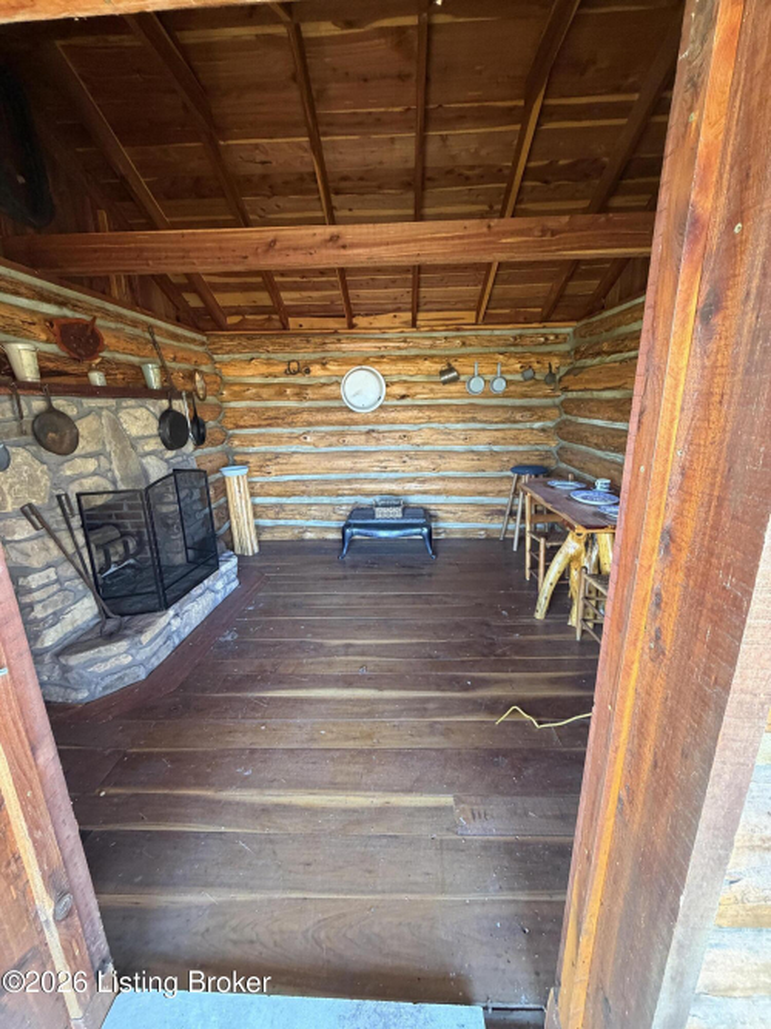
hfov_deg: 85.7
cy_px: 514
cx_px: 386
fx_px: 416
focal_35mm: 14
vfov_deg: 102.1
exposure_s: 1/60
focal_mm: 2.22
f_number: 2.2
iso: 400
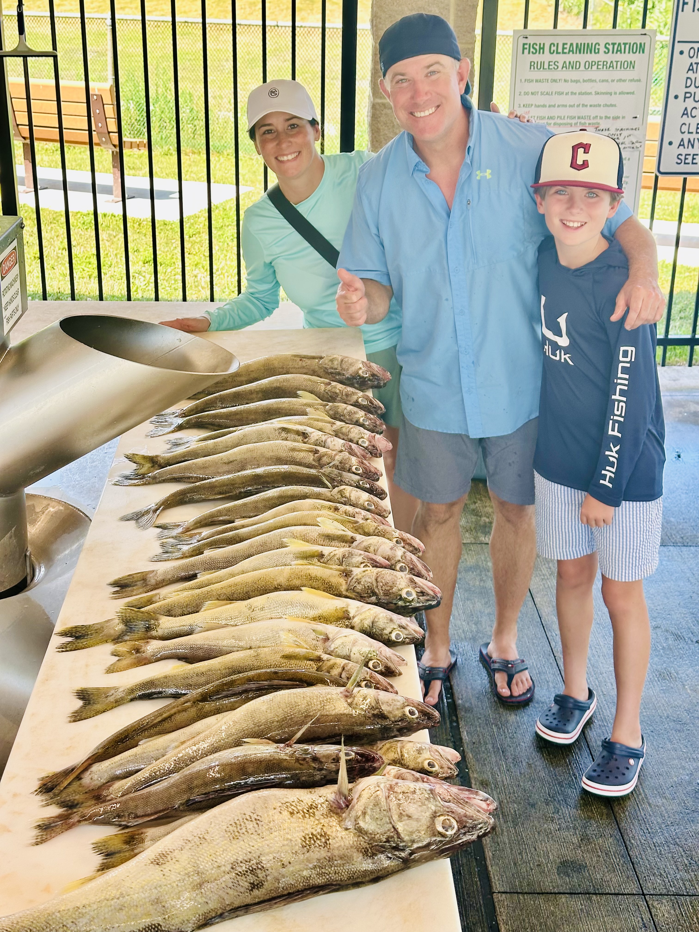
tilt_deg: -22.4
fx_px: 1292
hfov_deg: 30.3
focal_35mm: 48
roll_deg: -1.9
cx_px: 350
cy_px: 466
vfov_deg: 39.7
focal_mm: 6.86
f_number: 1.78
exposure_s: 1/258
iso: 64
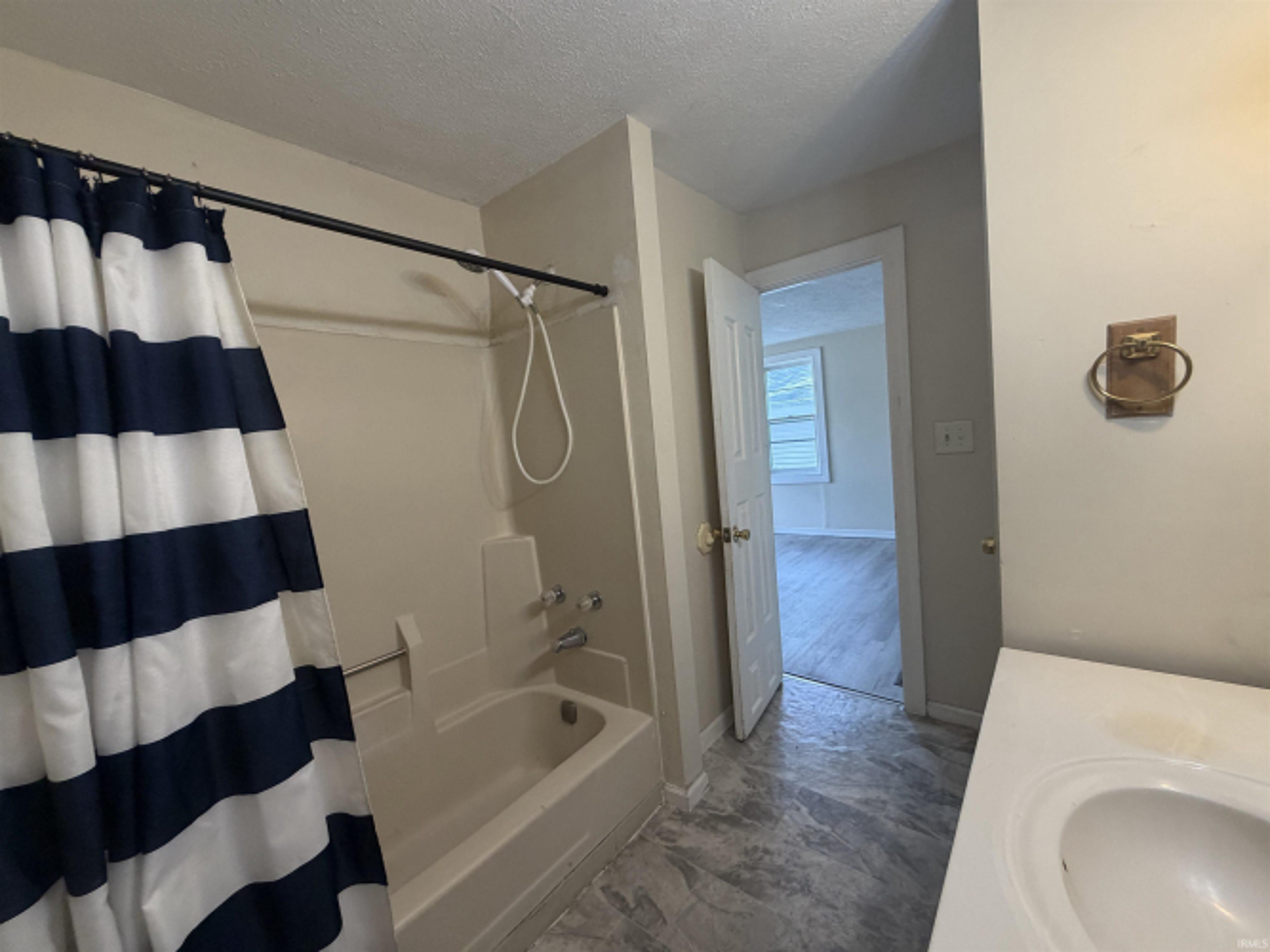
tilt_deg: -4.3
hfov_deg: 102.1
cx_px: 635
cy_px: 476
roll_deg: +5.2
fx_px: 514
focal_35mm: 14
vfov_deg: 85.7
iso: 250
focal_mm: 2.22
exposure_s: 1/120
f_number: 2.2
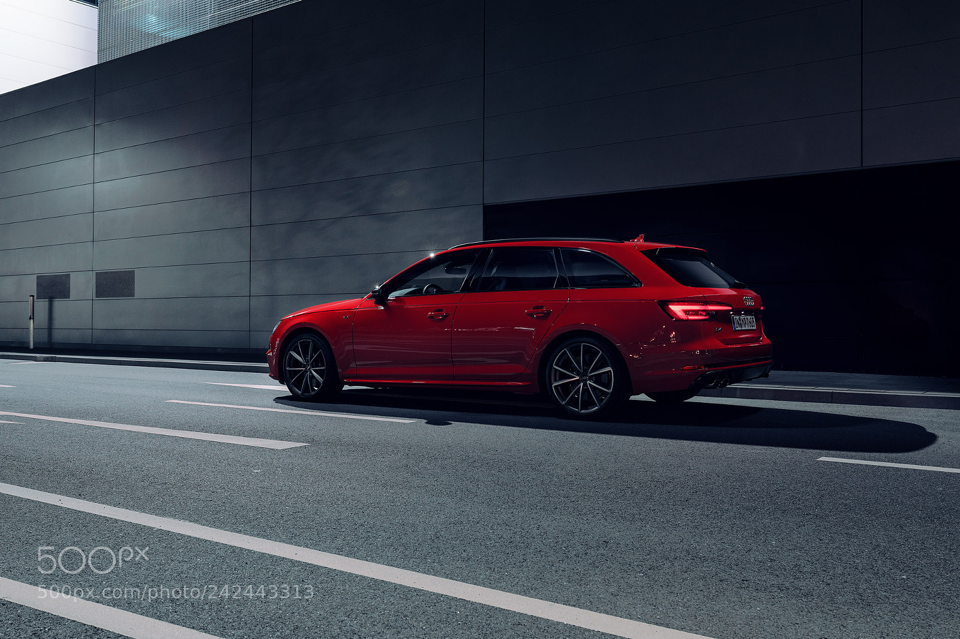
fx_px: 933
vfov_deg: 37.8
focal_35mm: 35
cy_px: 320
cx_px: 480
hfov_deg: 54.4
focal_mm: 35
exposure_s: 3.2
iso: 100
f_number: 9
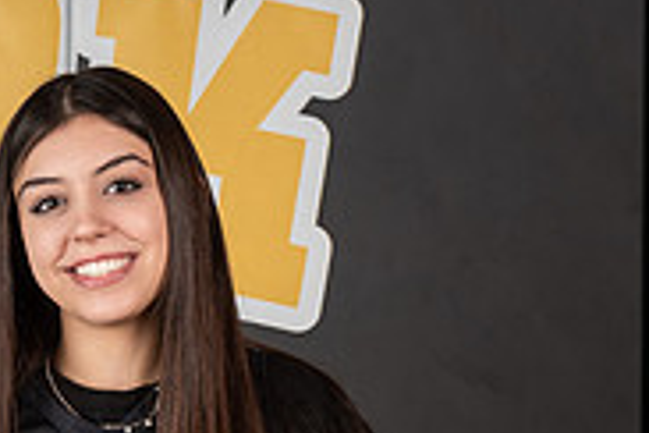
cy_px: 720
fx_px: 5318
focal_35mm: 295
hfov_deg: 7.0
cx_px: 200
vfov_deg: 4.6
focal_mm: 120
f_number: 9
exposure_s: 1/125
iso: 100
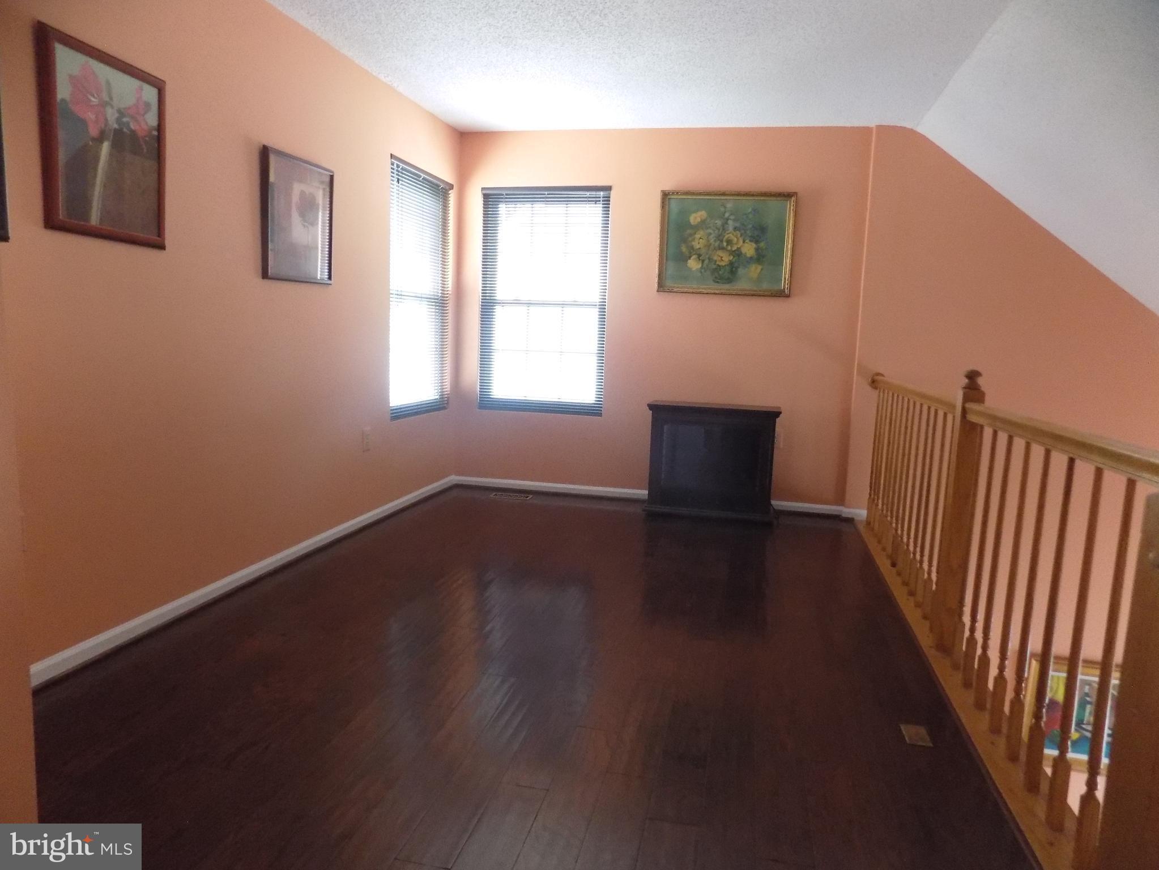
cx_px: 580
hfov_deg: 73.9
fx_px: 770
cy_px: 435
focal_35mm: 23
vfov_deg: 58.9
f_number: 3.1
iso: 400
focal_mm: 4
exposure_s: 1/13
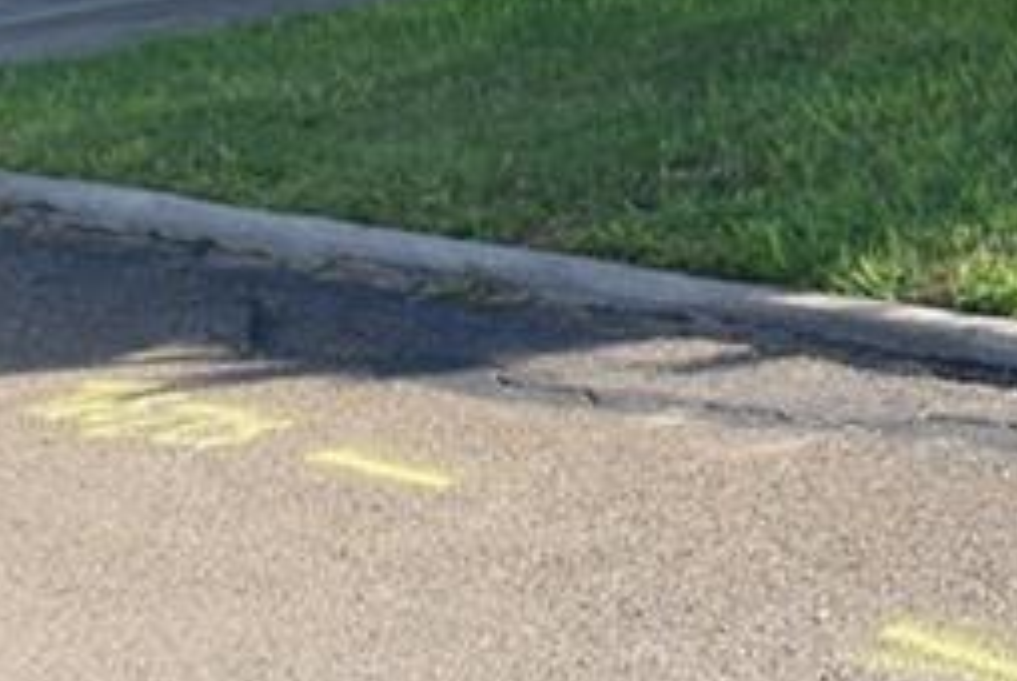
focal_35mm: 157
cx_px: 1554
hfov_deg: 12.4
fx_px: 4440
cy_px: -607
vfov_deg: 8.4
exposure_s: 1/250
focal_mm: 26
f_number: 8
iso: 200
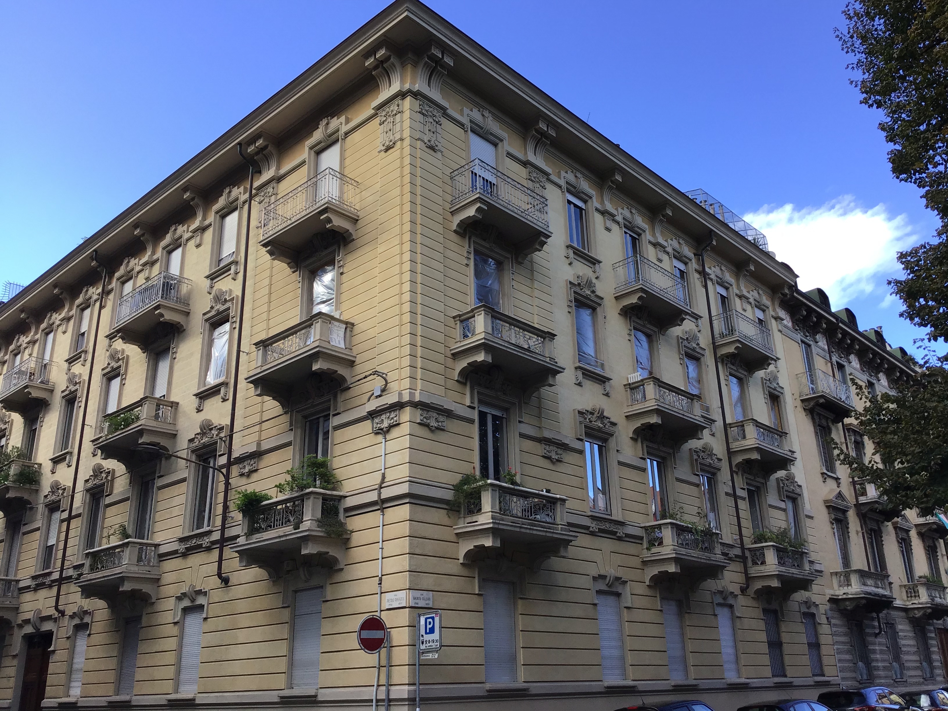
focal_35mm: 31
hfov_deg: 58.4
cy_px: 356
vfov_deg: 45.4
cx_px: 474
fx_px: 849
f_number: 2.4
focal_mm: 3.3
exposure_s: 1/331
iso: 25
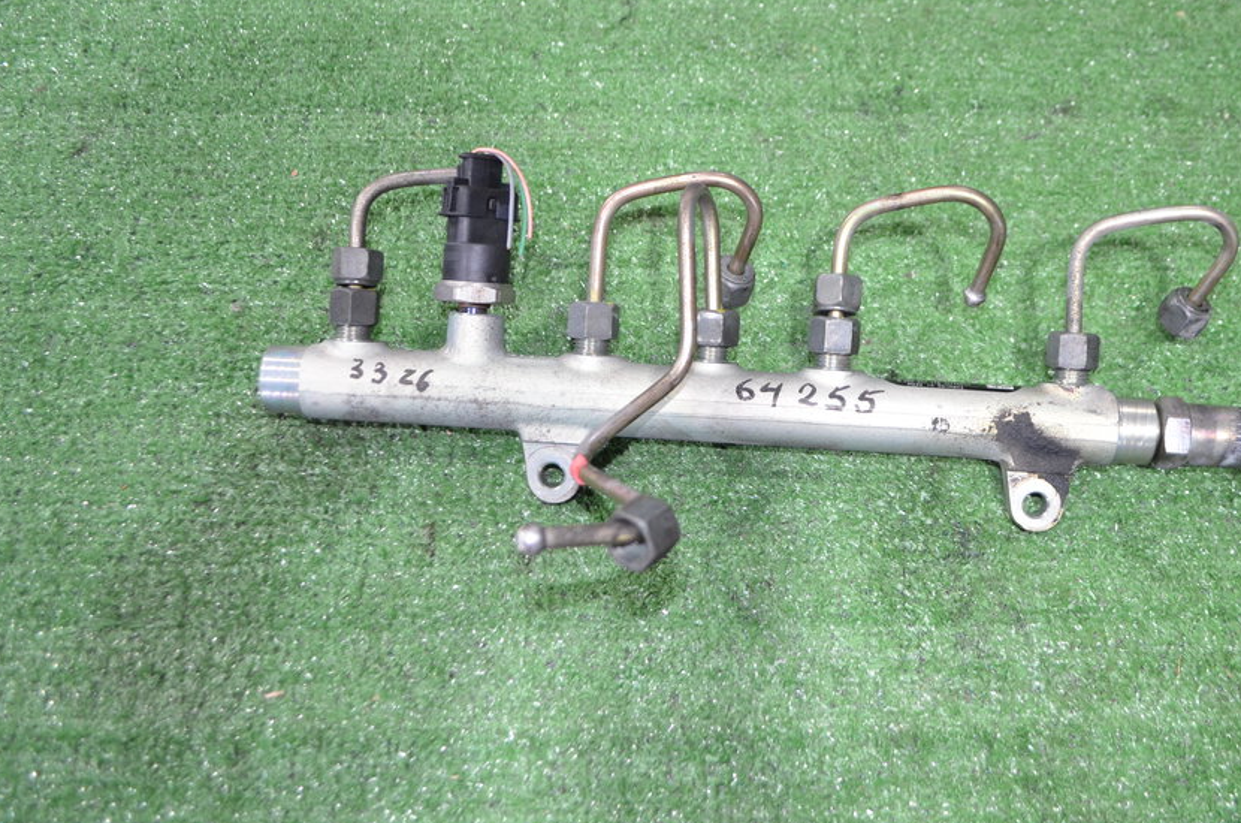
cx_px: 758
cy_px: 347
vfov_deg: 35.7
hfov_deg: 51.5
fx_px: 1273
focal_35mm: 37
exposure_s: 1/60
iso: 1100
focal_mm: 20
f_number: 3.8
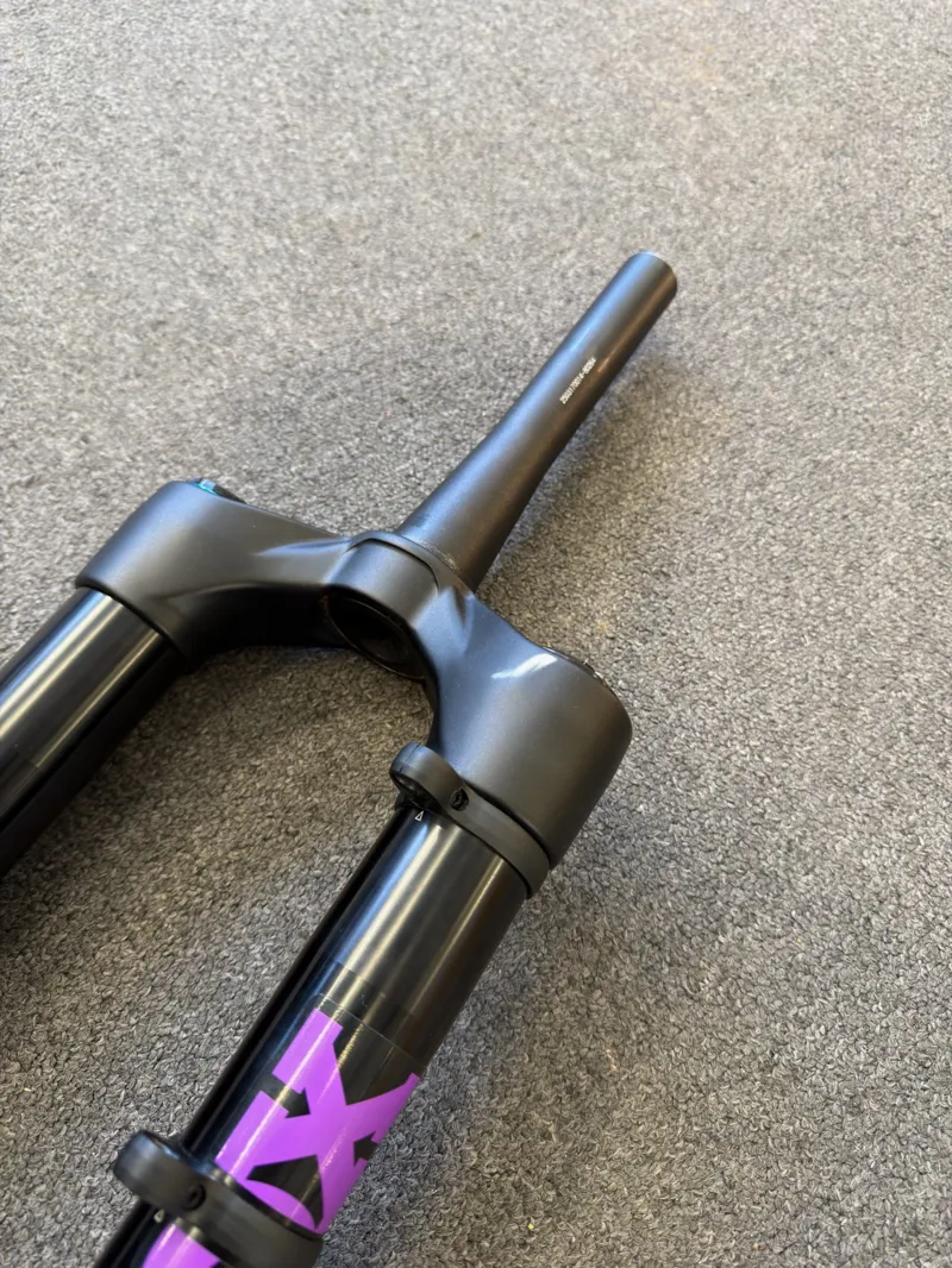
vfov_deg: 71.6
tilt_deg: -63.5
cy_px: 634
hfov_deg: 56.8
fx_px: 880
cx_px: 476
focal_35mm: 24
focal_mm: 6.76
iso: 160
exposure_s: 1/50
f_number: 1.78
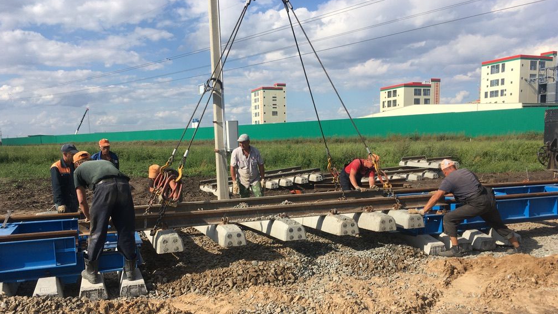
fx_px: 474
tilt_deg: -5.1
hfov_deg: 61.0
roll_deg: +1.7
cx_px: 279
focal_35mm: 32
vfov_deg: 36.4
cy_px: 204
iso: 25
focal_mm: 4.15
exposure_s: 1/1637
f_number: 2.2
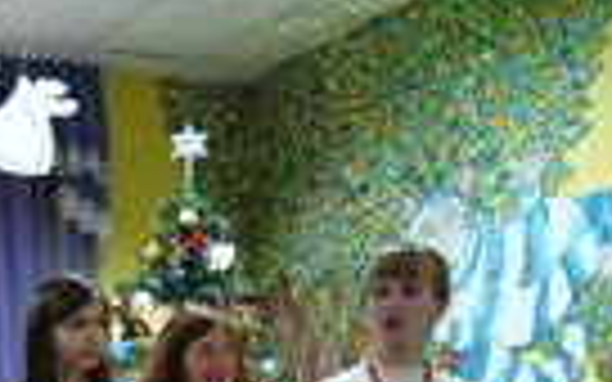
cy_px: 582
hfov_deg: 24.8
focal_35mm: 72
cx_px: -189
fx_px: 1201
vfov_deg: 16.4
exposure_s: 1/160
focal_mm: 24
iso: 5000
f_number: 2.8
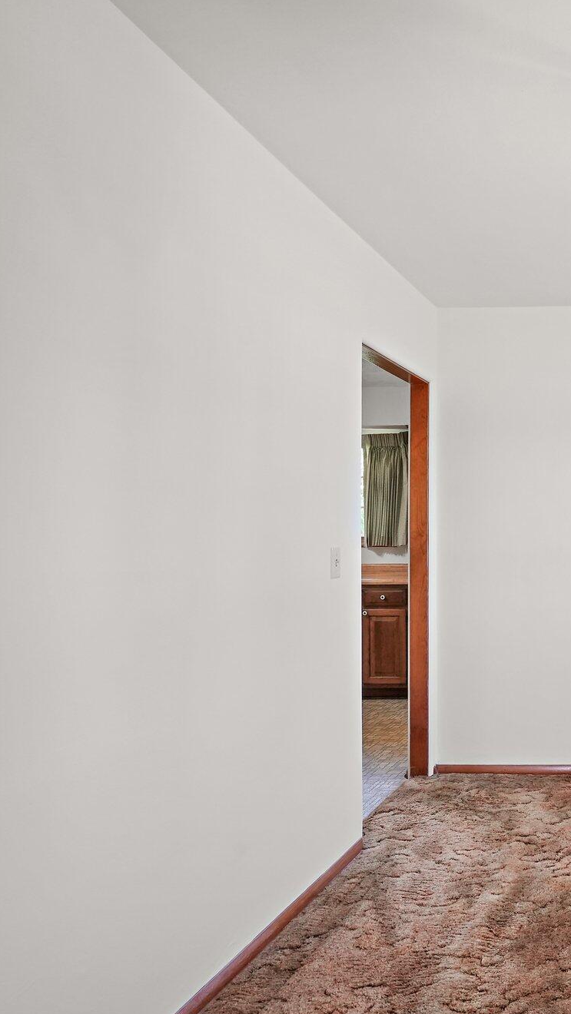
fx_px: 699
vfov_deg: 71.9
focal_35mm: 26
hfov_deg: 35.3
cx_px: 681
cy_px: 521
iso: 2000
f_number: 9
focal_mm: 16
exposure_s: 1/30
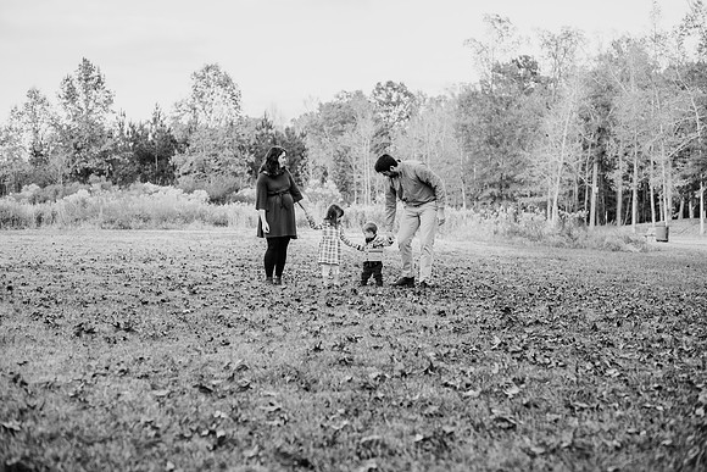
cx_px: 354
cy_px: 236
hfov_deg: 39.6
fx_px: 982
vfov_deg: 27.0
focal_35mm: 50
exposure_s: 1/1000
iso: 500
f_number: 2.8
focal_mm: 50
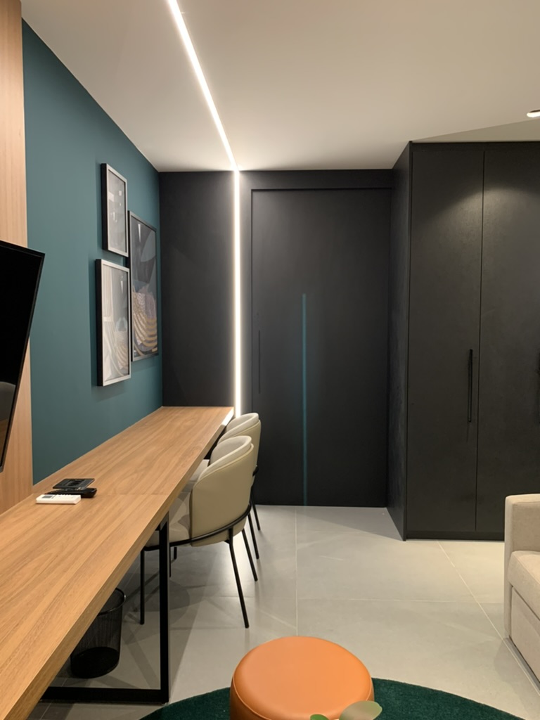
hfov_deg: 53.1
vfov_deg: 67.3
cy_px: 360
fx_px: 541
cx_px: 270
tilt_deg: -2.0
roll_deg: -0.1
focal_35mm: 26
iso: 320
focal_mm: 4.25
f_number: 1.8
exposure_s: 1/40
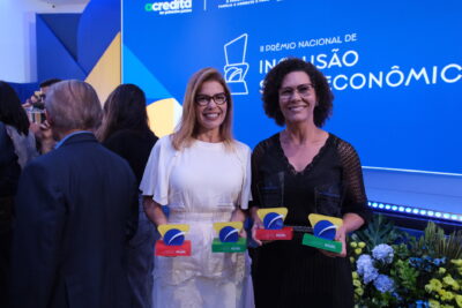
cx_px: 231
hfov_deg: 69.4
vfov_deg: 49.6
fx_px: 334
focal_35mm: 26
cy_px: 154
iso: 2500
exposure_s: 1/212
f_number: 3.2
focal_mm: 17
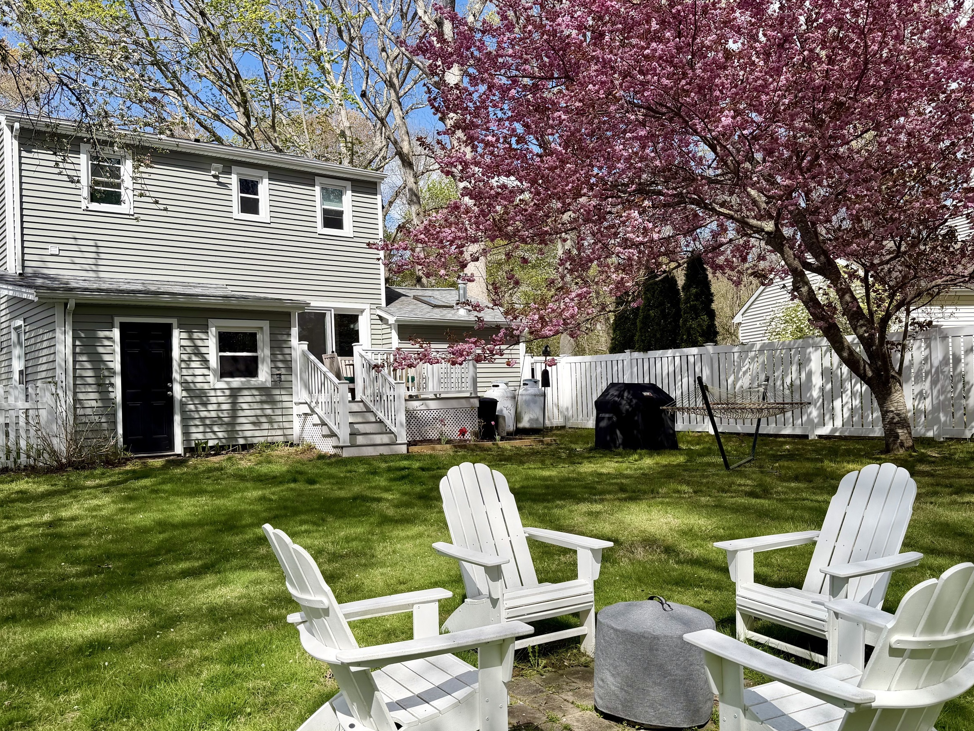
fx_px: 872
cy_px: 385
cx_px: 509
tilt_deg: +0.7
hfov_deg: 58.3
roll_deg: +1.8
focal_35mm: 31
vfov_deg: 45.4
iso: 80
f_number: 1.78
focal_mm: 6.76
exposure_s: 1/3145
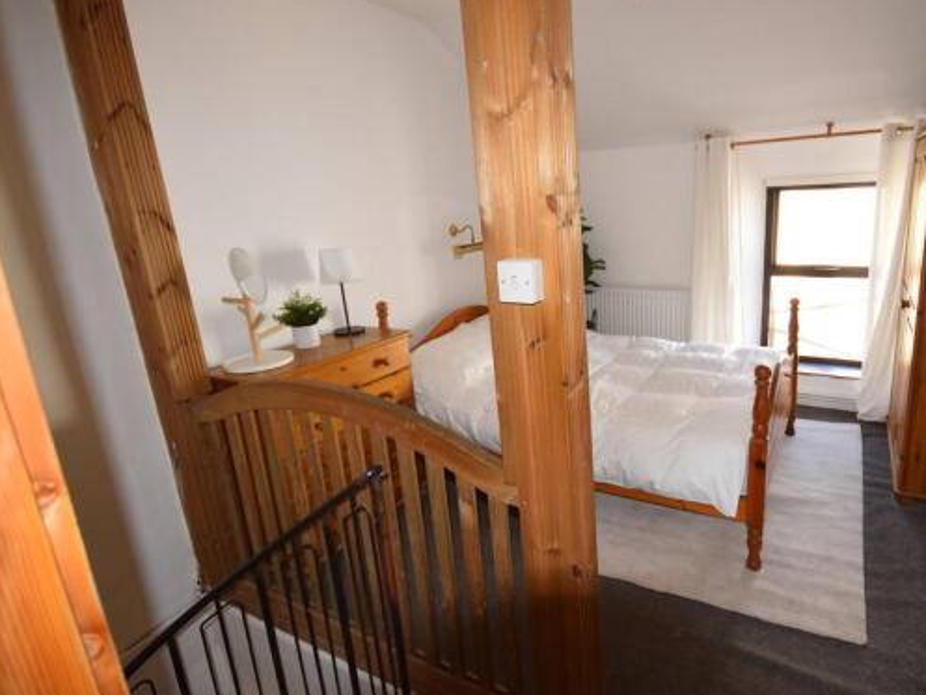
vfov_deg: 68.7
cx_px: 575
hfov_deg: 83.1
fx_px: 508
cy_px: 340
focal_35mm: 19
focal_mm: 10
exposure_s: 1/125
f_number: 5.6
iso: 800
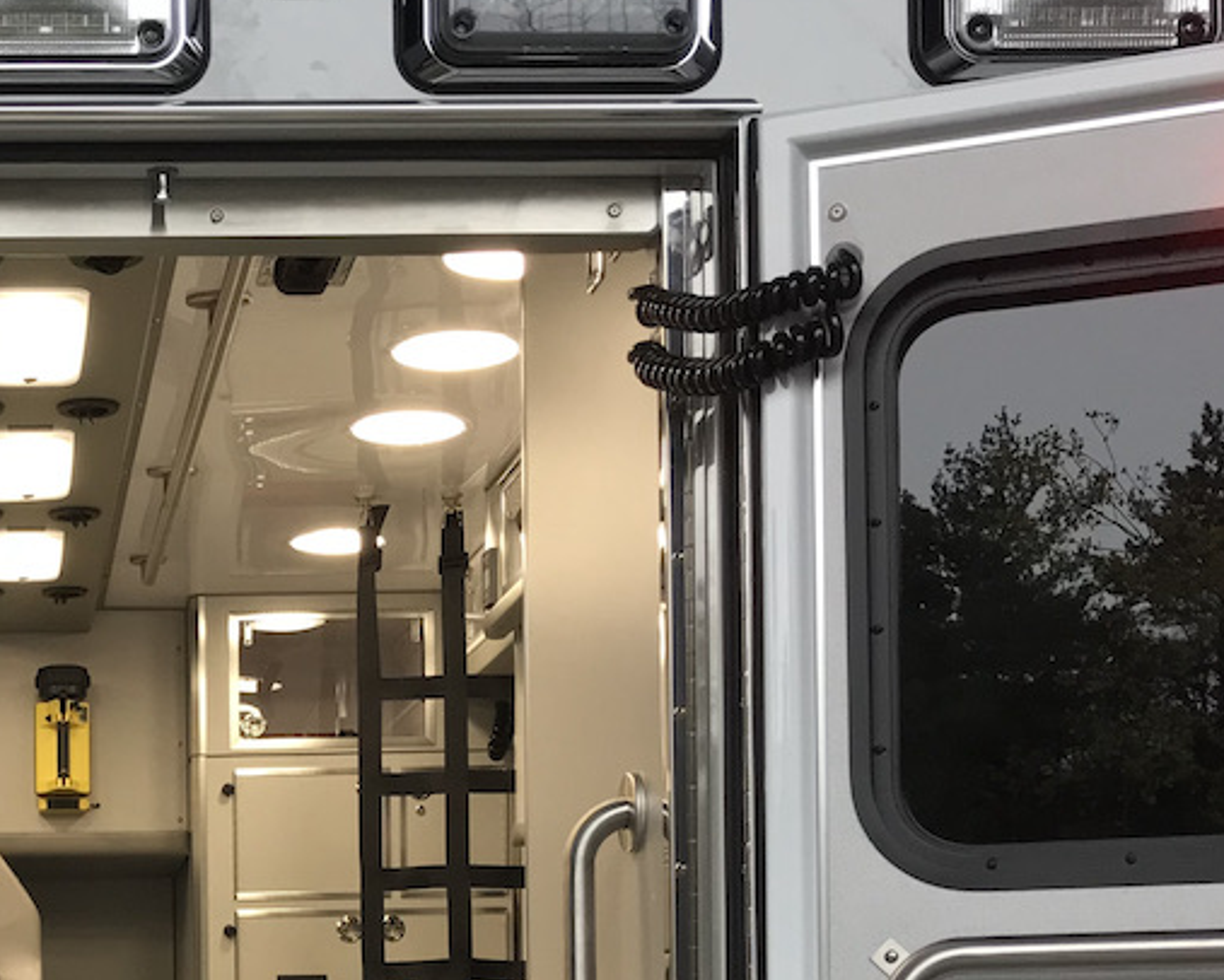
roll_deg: +0.2
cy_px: 1064
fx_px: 2501
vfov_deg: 21.1
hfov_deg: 26.3
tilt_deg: +0.4
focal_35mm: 69
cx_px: 56
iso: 40
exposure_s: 1/120
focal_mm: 3.99
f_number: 1.8
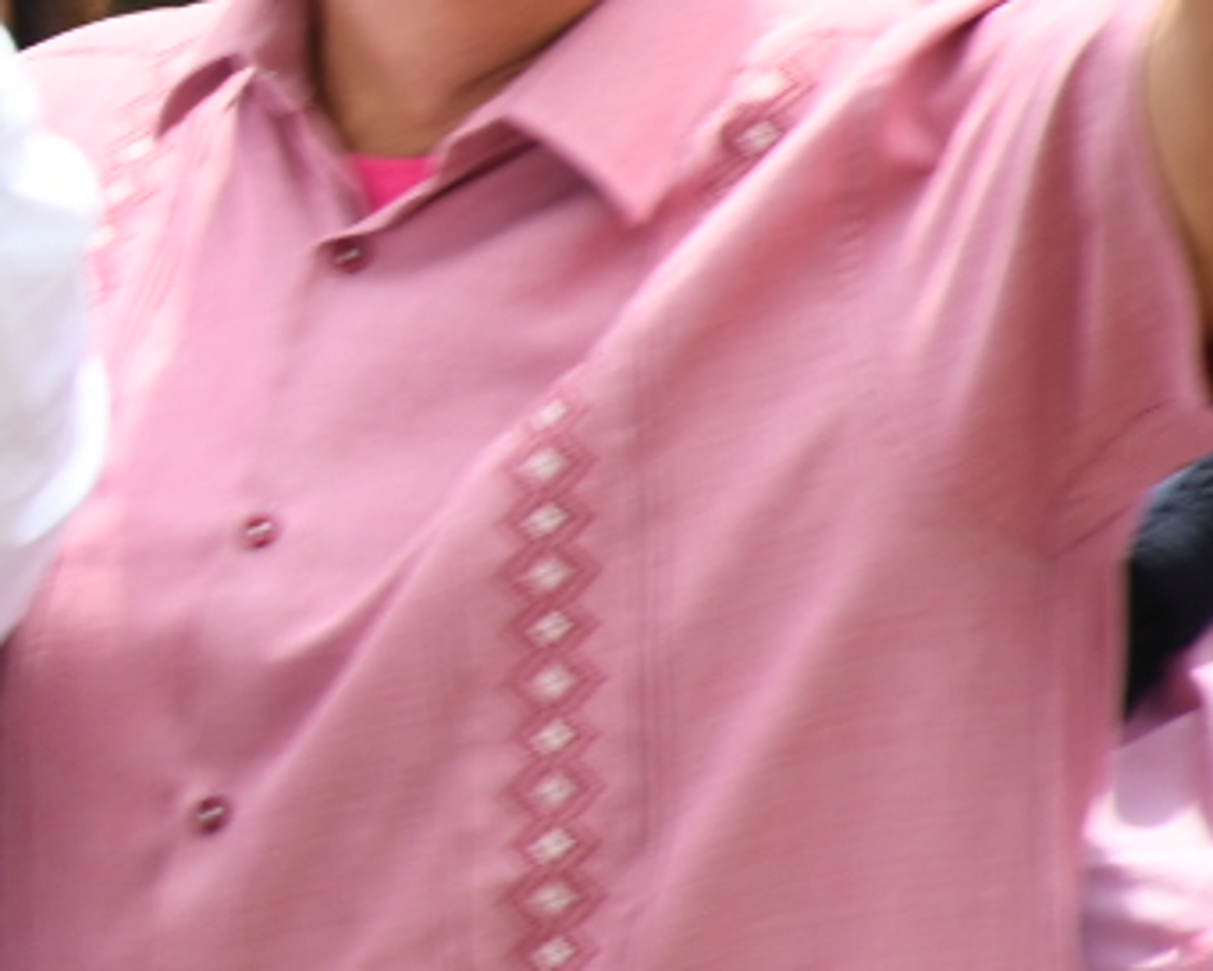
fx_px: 33576
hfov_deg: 2.1
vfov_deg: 1.7
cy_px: 338
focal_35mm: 935
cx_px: -1533
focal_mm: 140
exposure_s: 1/125
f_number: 9
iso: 125
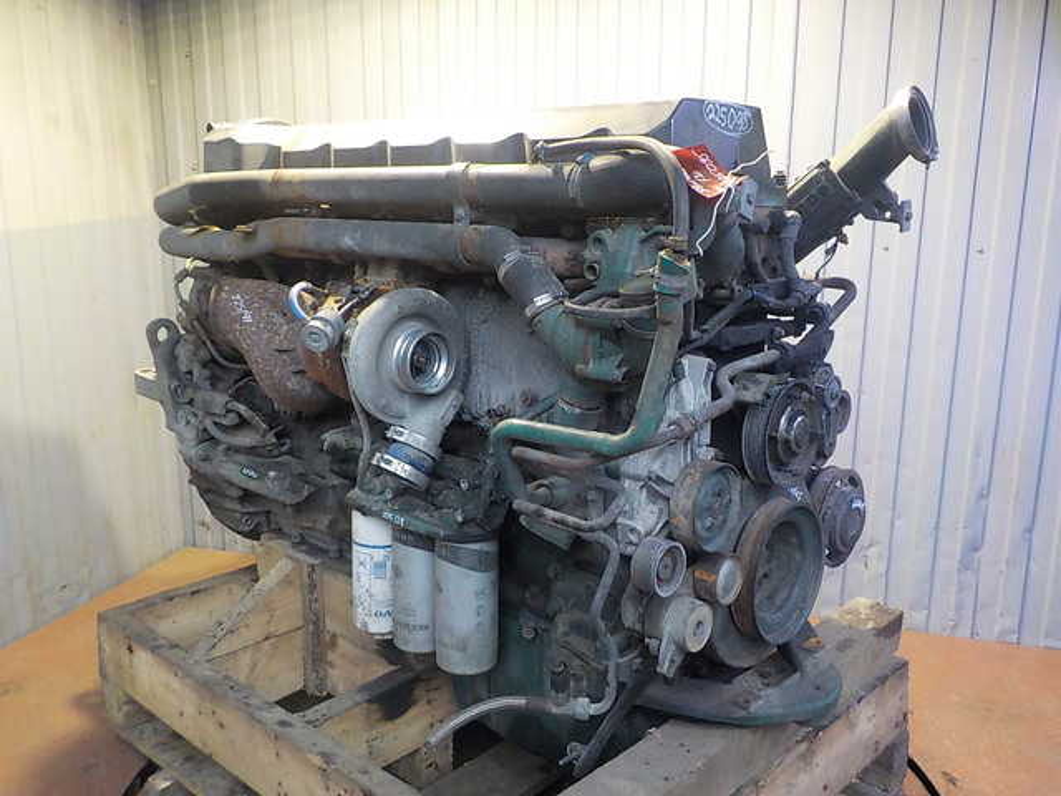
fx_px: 920
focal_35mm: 30
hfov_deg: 60.0
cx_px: 530
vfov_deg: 46.8
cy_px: 398
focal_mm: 4.1
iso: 400
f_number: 3.3
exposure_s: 1/13
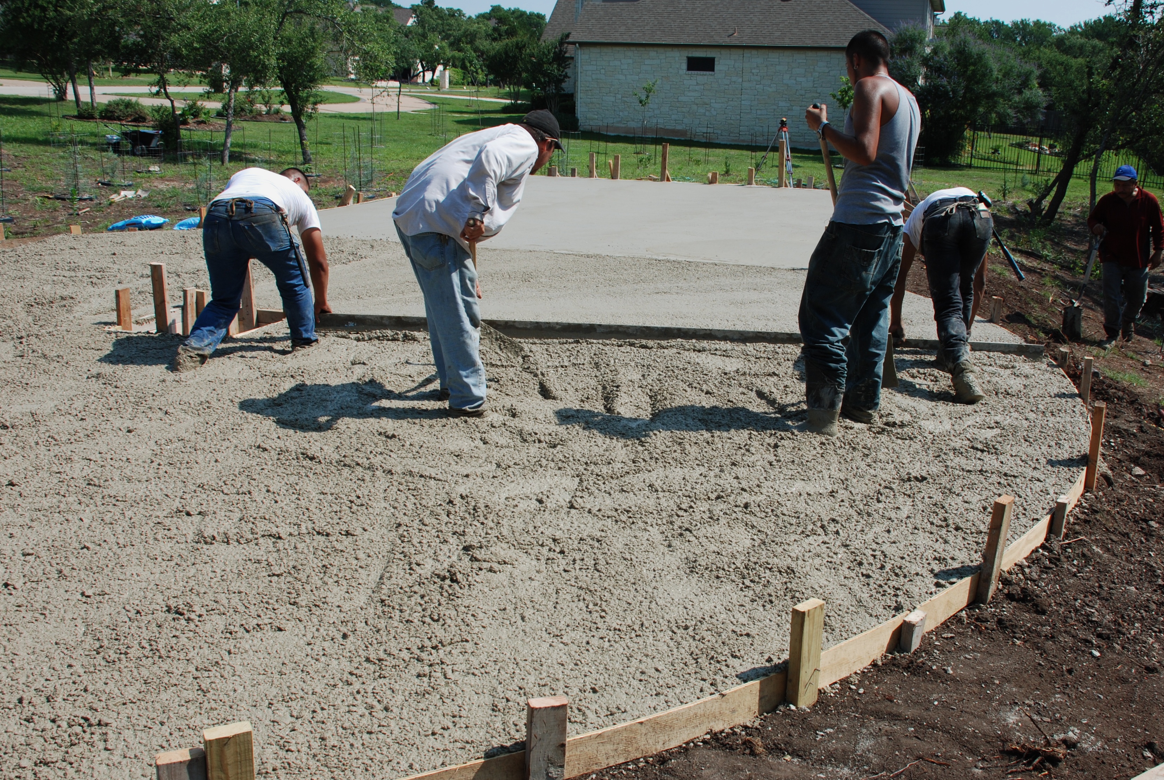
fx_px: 1133
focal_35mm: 35
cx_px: 623
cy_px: 411
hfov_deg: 54.3
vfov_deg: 37.9
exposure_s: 1/250
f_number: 8
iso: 100
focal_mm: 20
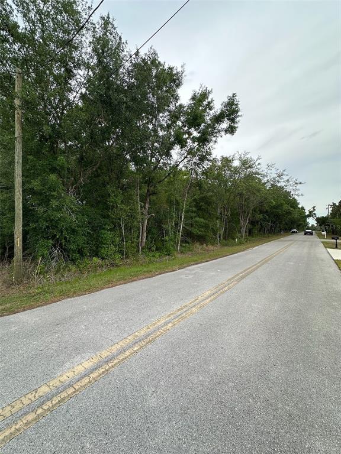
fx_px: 184
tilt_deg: +1.2
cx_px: 170
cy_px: 227
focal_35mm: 14
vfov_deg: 102.1
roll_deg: +0.1
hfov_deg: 85.7
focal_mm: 2.22
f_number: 2.2
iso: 40
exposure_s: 1/449
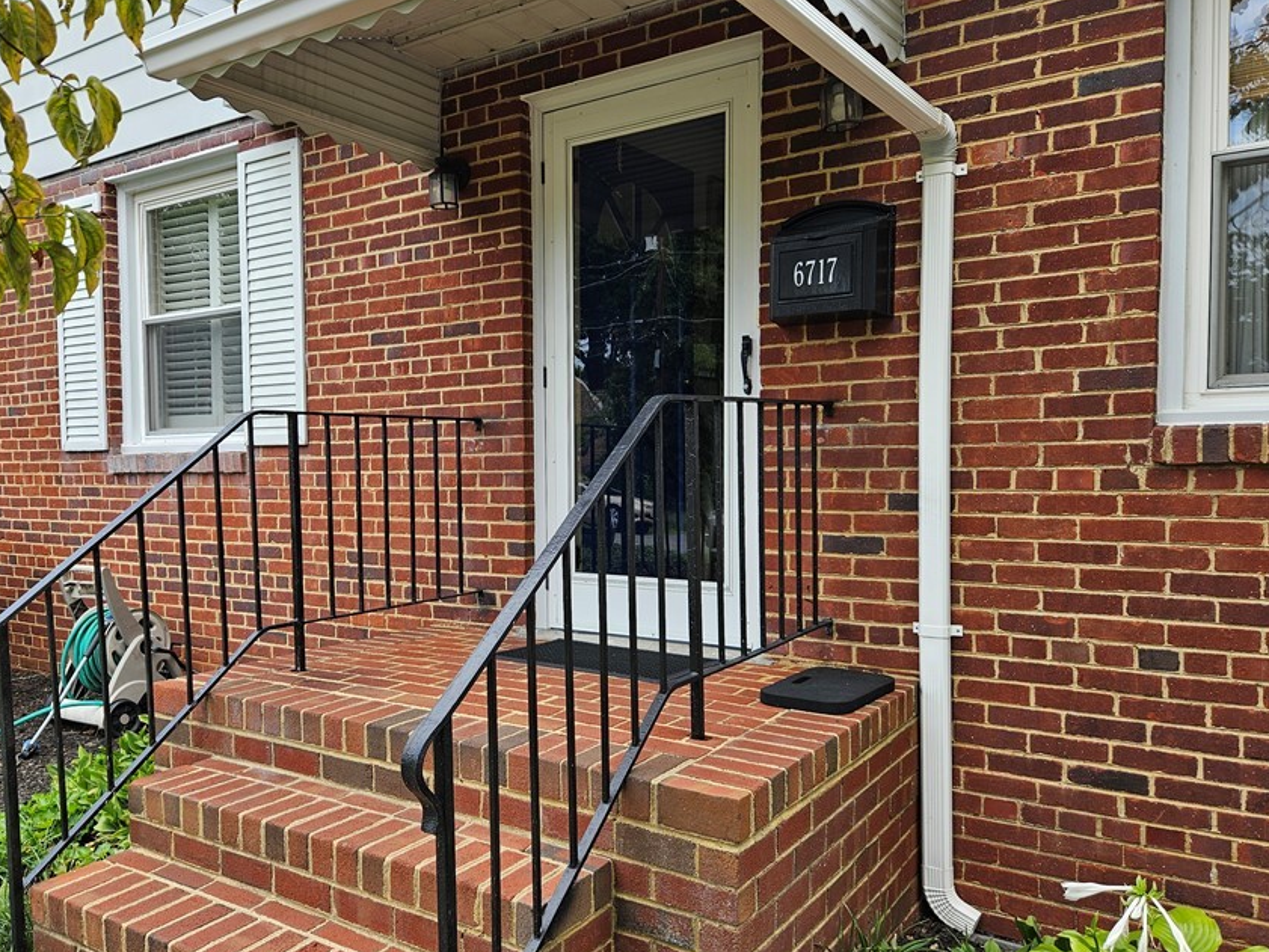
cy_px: 499
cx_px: 551
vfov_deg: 49.7
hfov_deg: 63.2
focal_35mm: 28
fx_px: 1027
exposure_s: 1/481
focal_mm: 5.4
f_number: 1.8
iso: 25
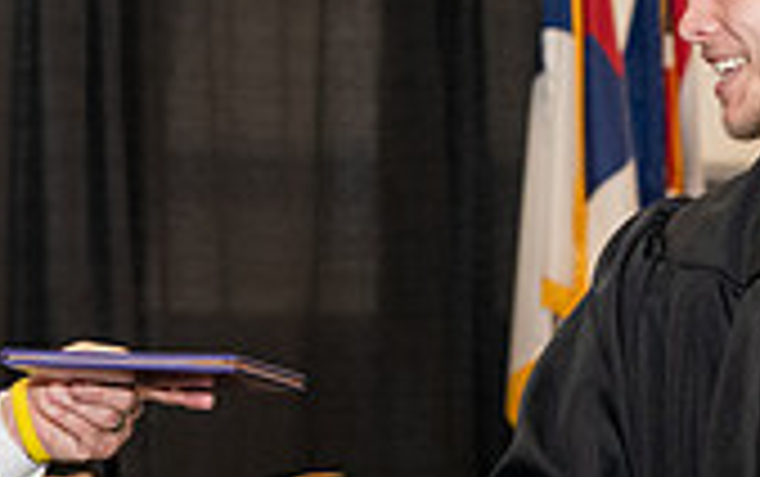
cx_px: 328
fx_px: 5080
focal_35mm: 245
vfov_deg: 5.4
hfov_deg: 8.6
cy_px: 272
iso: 2000
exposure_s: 1/200
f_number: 5
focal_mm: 70
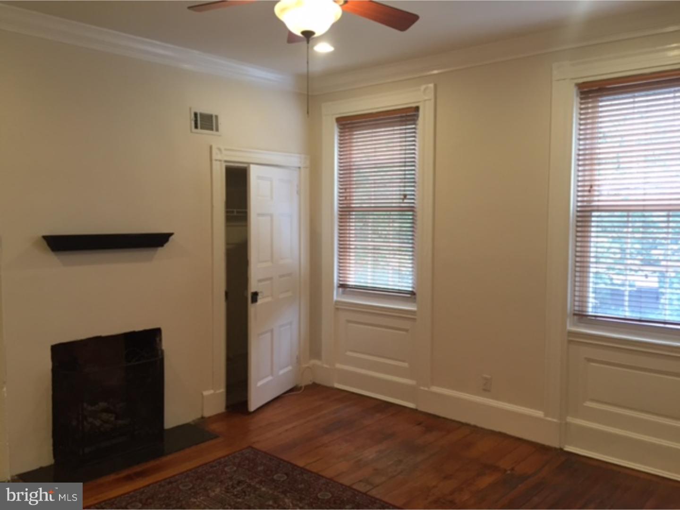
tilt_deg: -4.0
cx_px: 340
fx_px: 570
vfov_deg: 48.2
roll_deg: -1.3
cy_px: 255
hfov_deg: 61.7
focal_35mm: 29
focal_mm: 4.15
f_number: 2.2
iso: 80
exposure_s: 1/30
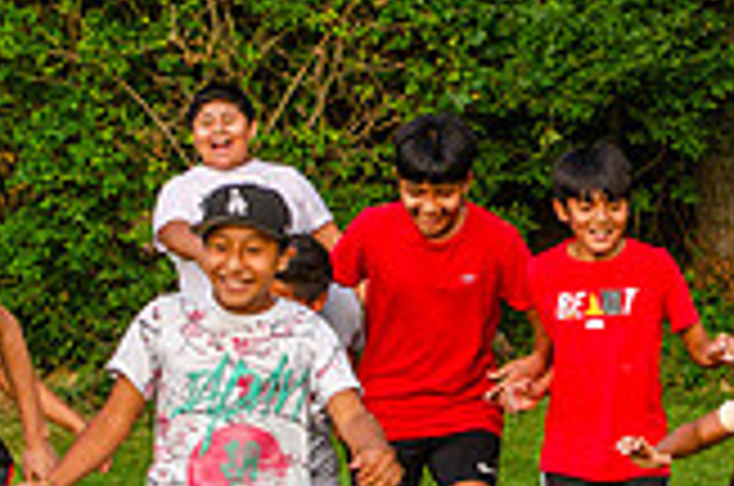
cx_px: 842
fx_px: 5962
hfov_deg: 7.0
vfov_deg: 4.7
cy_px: 292
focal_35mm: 293
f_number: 7.1
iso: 200
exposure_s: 1/200
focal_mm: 55
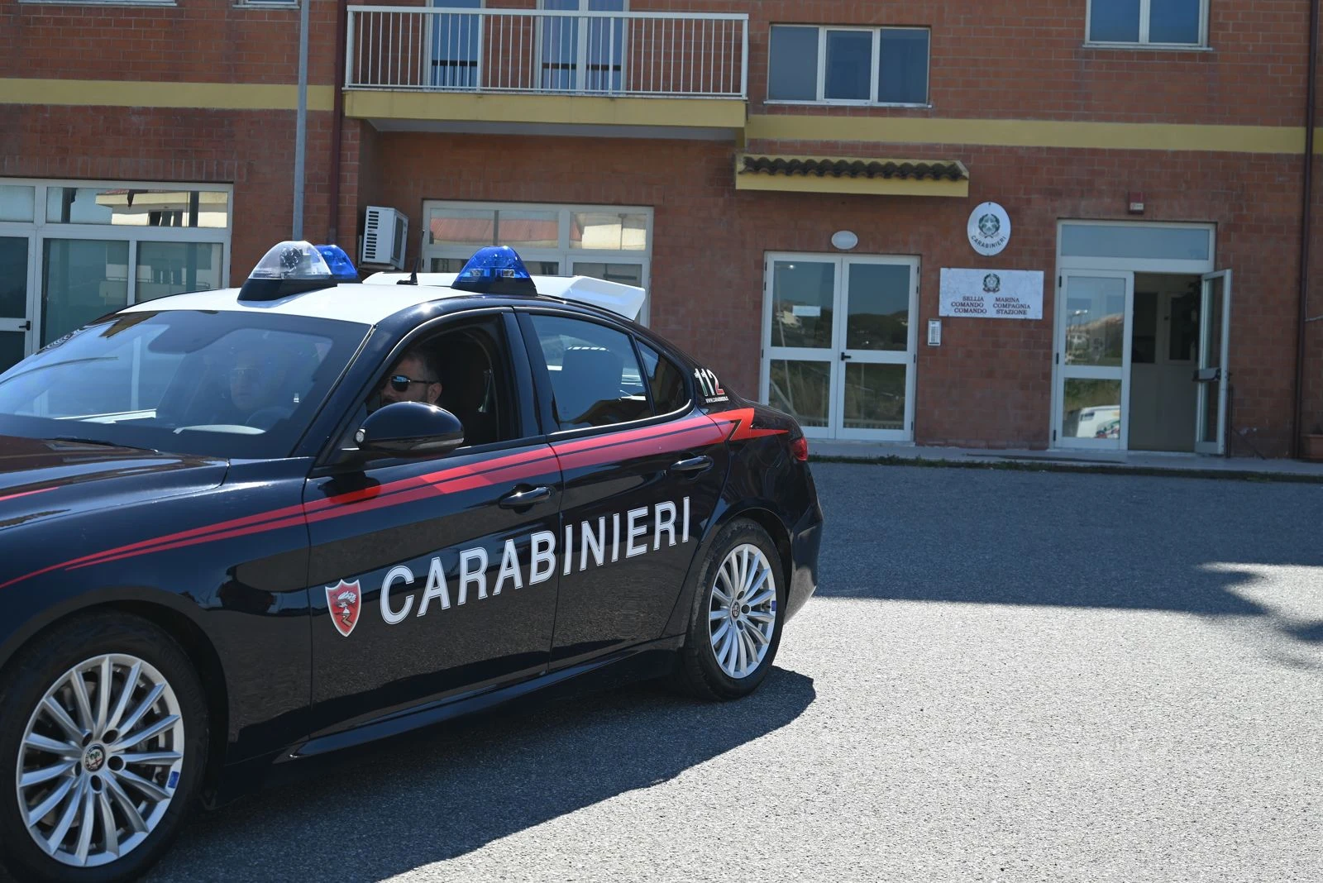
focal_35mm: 50
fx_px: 1838
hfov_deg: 39.6
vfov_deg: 27.0
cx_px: 662
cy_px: 442
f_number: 6.3
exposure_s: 1/250
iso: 100
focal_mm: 50
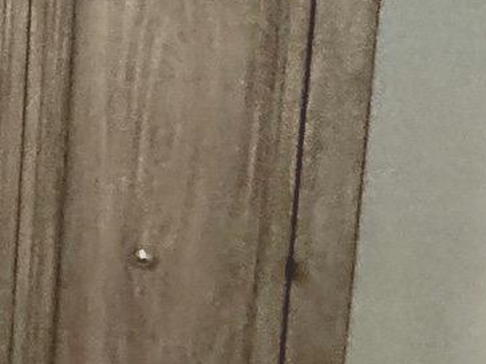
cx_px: -611
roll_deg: -1.8
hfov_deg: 15.8
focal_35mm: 79
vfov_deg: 18.6
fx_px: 1109
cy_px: 197
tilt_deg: -7.3
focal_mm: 2.22
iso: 500
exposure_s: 1/60
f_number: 2.2
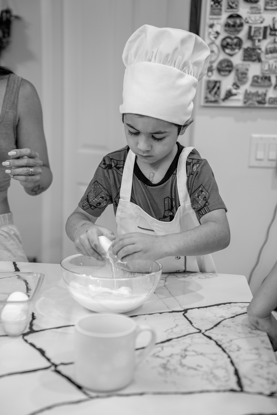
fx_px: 600
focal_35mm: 52
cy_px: 208
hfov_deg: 26.0
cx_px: 138
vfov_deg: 38.2
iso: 800
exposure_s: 1/125
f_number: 3.2
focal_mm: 52
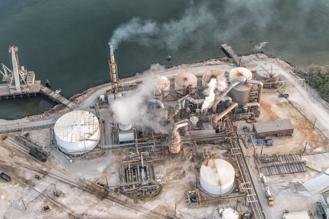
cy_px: 110
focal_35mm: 38
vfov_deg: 35.1
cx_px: 164
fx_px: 347
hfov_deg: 50.7
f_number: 5
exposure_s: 1/1250
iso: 800
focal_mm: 38
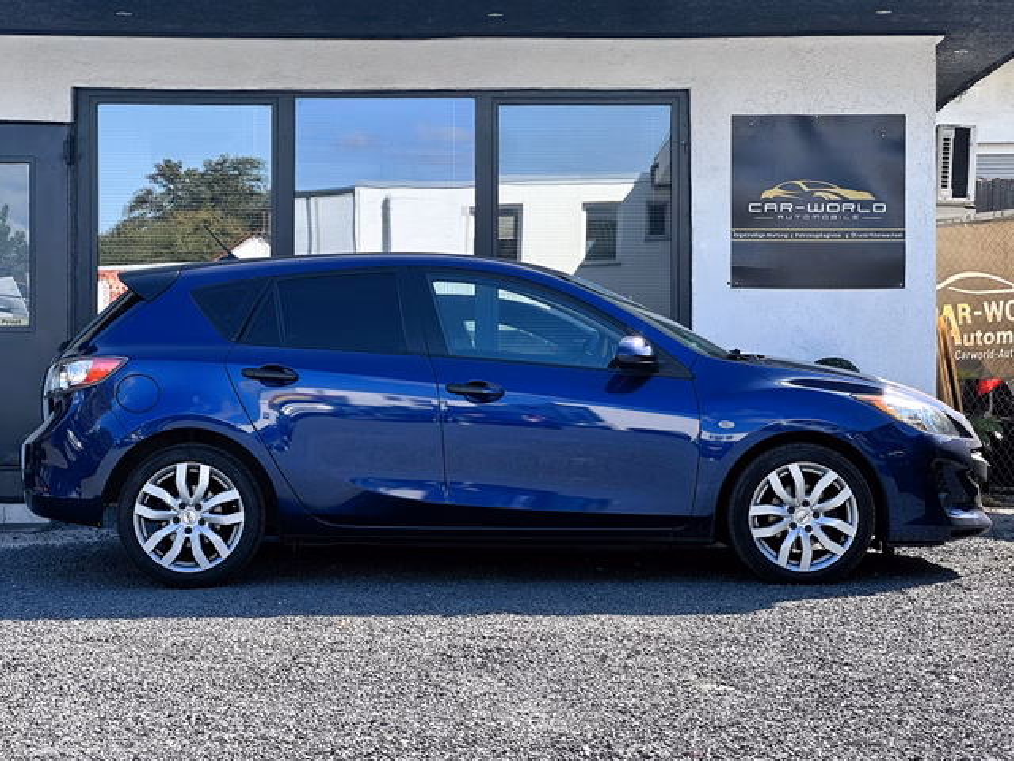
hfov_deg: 25.3
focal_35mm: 77
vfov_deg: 19.1
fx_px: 2256
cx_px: 507
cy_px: 380
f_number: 2.8
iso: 32
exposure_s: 1/200
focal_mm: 9
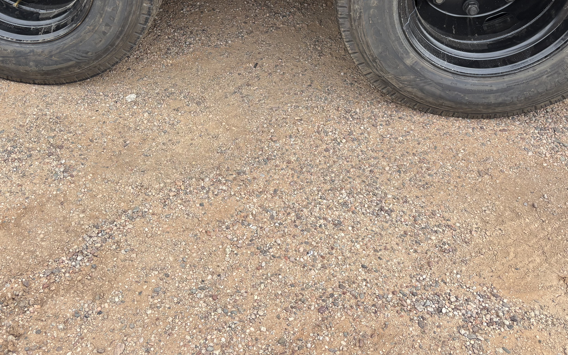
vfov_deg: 32.8
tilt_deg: -34.8
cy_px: 77
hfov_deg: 51.4
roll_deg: -0.9
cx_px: 242
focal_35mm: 38
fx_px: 588
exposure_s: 1/1263
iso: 50
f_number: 1.6
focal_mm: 5.96
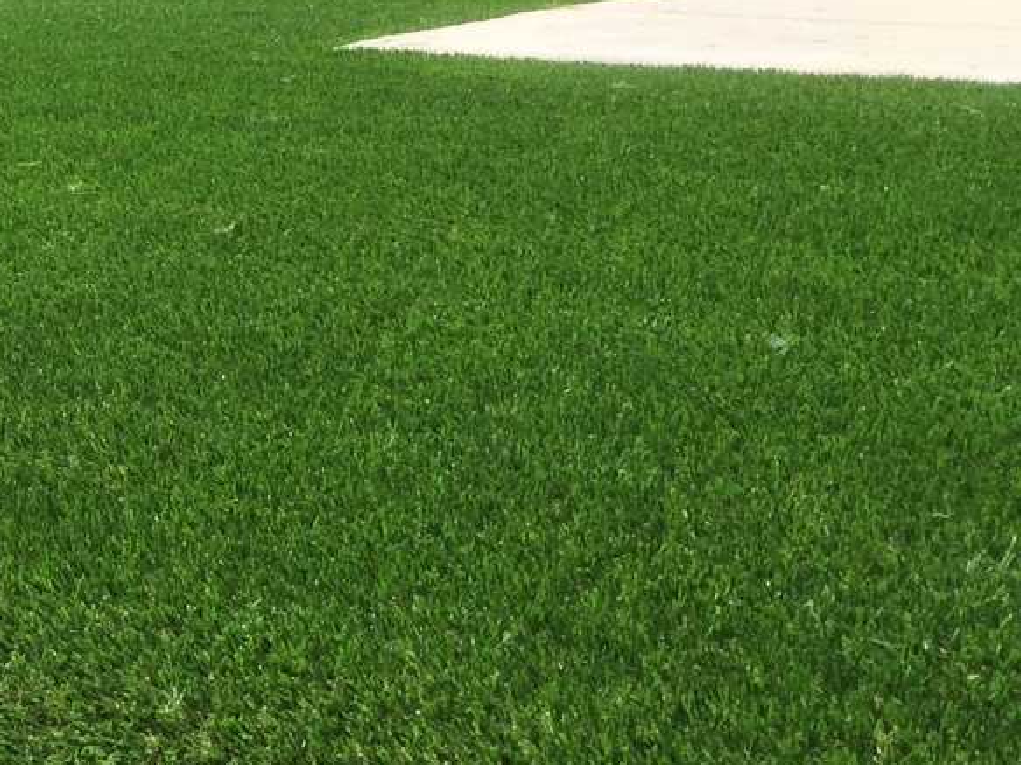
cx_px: -238
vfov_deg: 17.3
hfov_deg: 21.5
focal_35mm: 84
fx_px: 2477
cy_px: 82
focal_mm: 4.12
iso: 32
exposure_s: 1/1282
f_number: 2.2
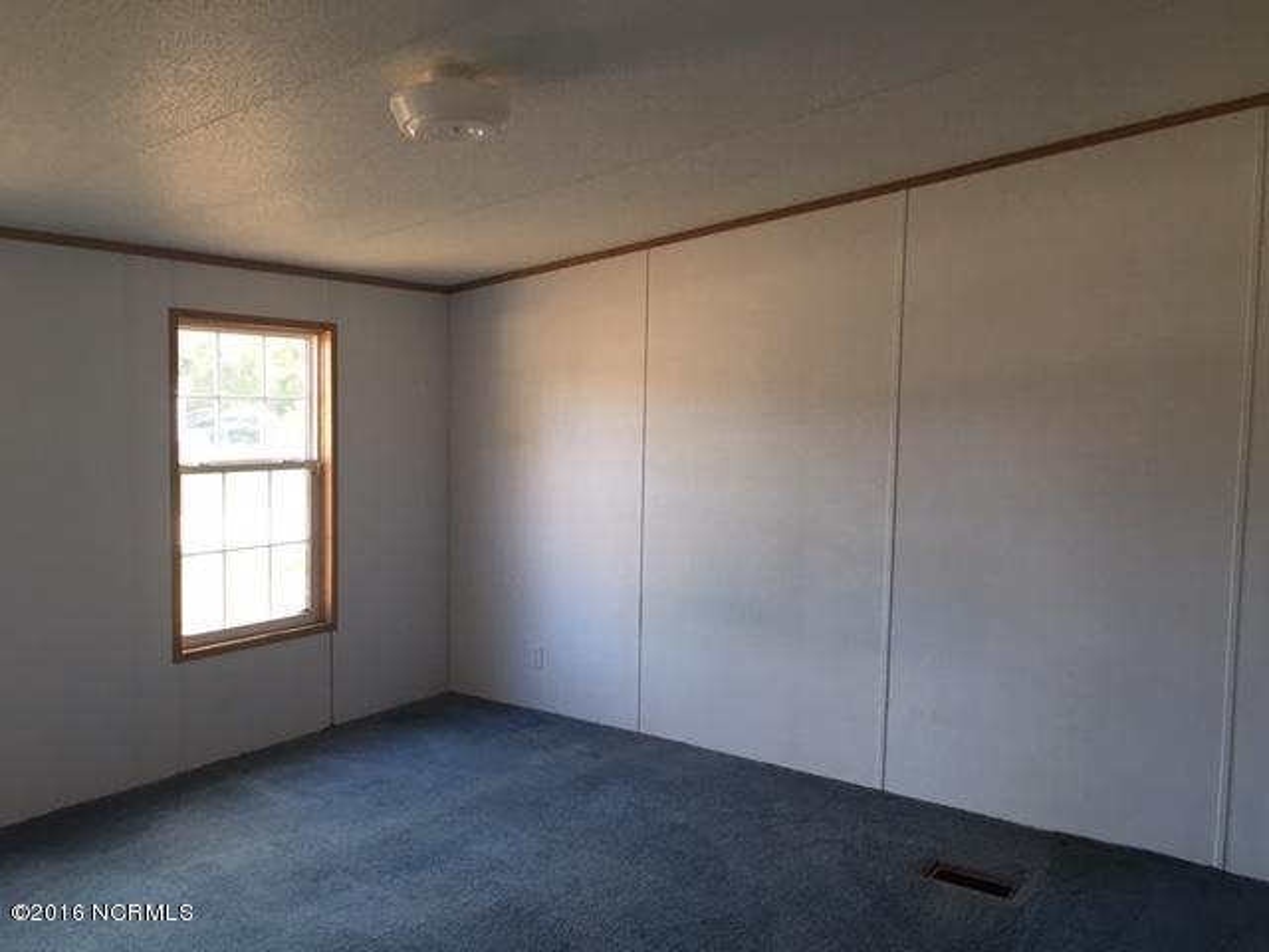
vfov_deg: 48.2
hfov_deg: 61.7
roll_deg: -0.4
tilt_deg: -4.3
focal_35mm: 29
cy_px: 476
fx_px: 1063
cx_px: 634
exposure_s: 1/15
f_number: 2.2
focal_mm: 4.15
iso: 25
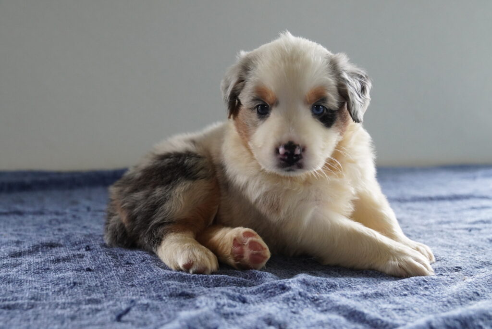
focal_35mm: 50
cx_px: 246
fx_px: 677
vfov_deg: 27.3
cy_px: 164
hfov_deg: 39.9
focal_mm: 33
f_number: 3.5
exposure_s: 1/160
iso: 1600
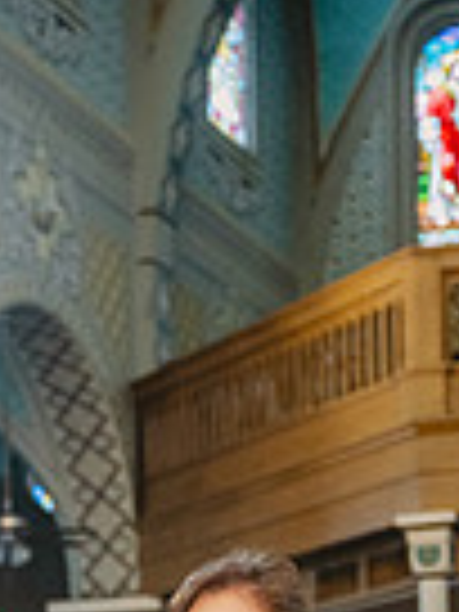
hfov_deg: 10.5
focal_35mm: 140
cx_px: 47
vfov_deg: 13.3
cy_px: 900
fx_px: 2475
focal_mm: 44
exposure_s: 1/250
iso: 2000
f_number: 2.8
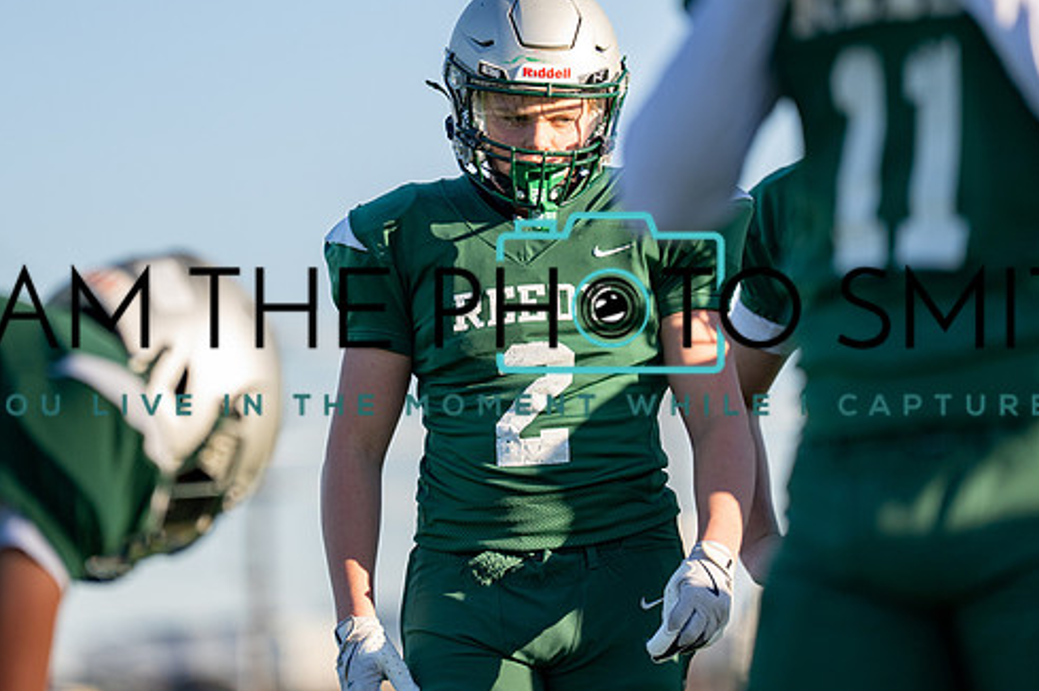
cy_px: 253
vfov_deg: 4.6
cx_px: 505
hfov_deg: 6.9
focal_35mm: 300
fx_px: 8652
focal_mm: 200
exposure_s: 1/2500
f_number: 2.8
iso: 320
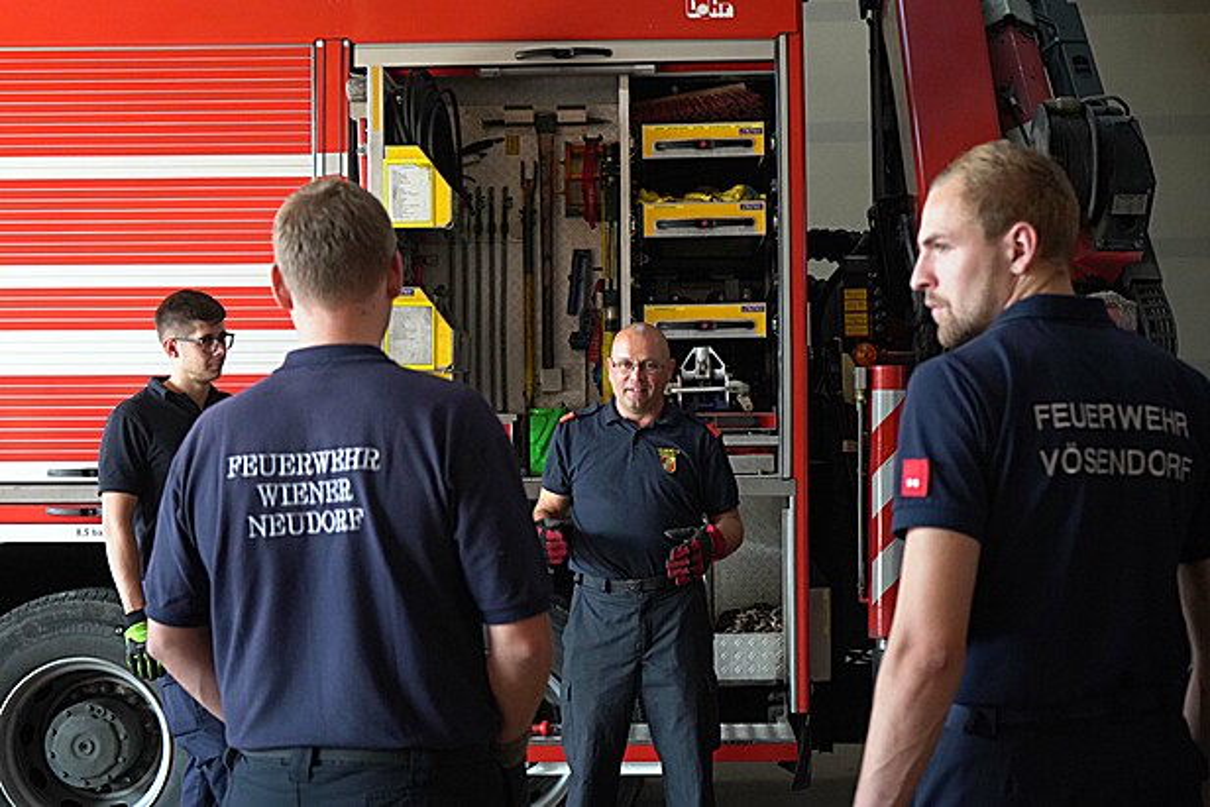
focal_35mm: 70
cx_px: 605
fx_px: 2353
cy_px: 404
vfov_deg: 19.5
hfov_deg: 28.8
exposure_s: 1/800
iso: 8000
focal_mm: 70
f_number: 5.6
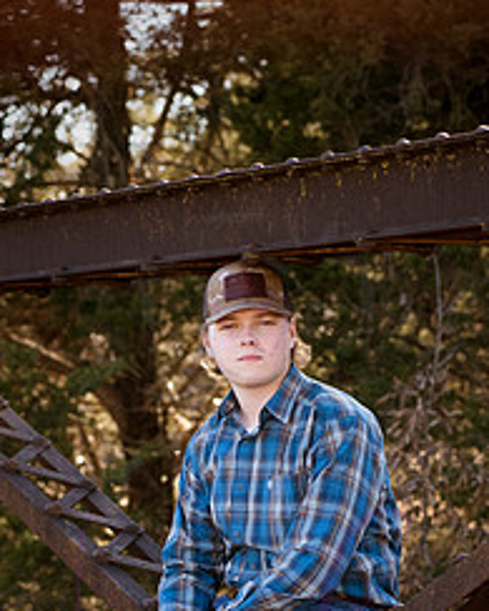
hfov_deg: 8.9
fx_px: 3132
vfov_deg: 11.1
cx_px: 263
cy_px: 546
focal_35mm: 173
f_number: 5.6
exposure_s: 1/640
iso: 800
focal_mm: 100
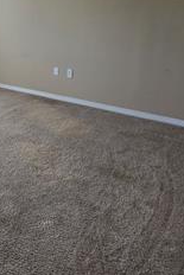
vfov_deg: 62.9
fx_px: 214
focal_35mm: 28
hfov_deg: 41.3
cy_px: 81
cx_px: 6
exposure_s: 1/120
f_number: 2.2
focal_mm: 2.2
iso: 64
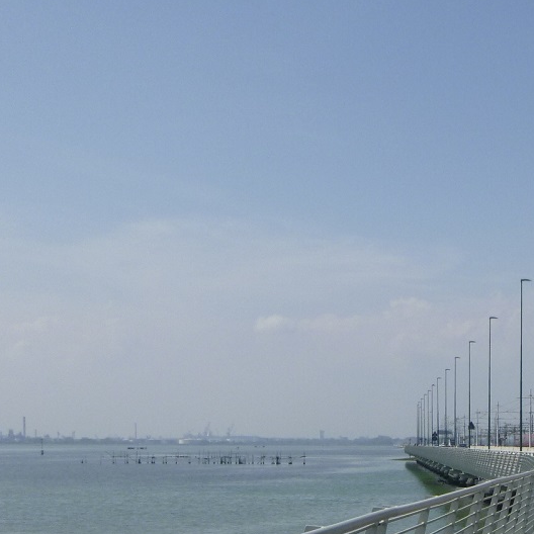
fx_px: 1169
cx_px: 592
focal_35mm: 67
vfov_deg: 24.8
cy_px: 505
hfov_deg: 24.0
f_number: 3.9
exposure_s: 1/1000
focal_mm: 4.5
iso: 100
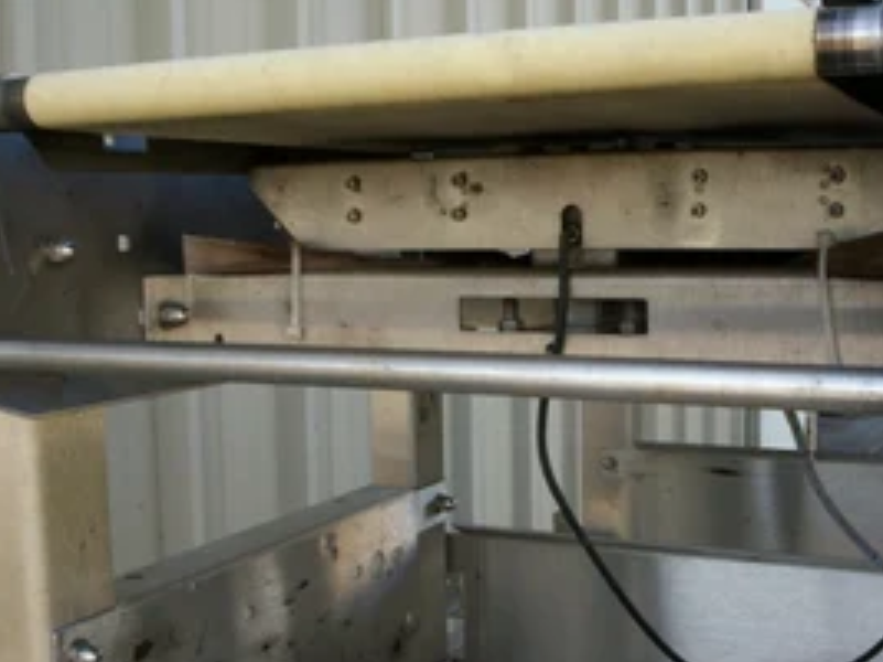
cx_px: 539
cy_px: 348
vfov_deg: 27.0
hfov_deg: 35.4
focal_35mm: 54
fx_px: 1377
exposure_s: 1/164
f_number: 4.5
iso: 100
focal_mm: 5.9
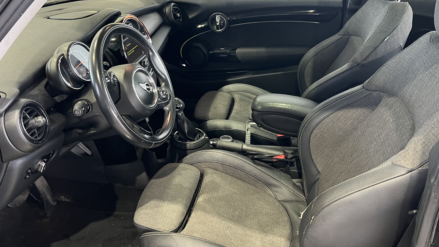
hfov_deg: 59.5
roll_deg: +0.6
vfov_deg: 35.4
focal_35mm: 33
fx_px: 384
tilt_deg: -25.7
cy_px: 91
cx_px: 221
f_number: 1.5
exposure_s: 1/60
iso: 250
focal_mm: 5.7
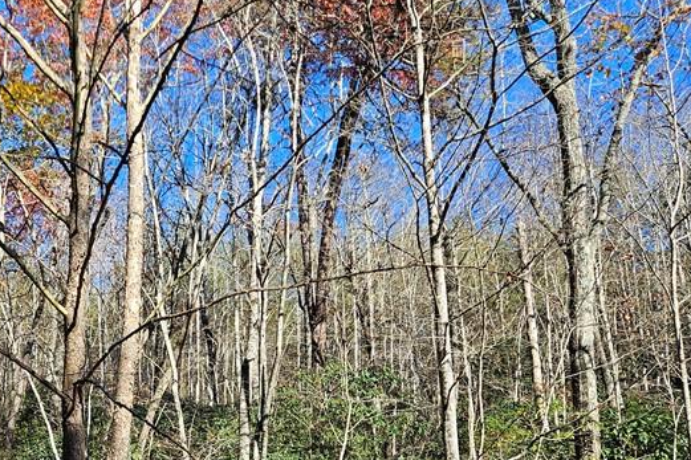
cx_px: 86
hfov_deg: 39.3
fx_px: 902
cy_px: 441
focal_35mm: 47
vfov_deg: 27.3
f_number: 1.8
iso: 25
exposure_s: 1/455
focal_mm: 5.4
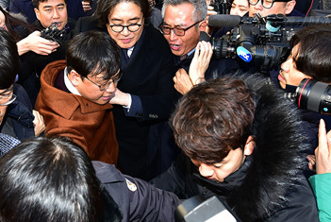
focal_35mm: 31
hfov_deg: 59.0
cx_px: 114
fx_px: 285
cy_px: 103
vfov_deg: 42.4
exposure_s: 1/200
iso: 320
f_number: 5.6
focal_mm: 17
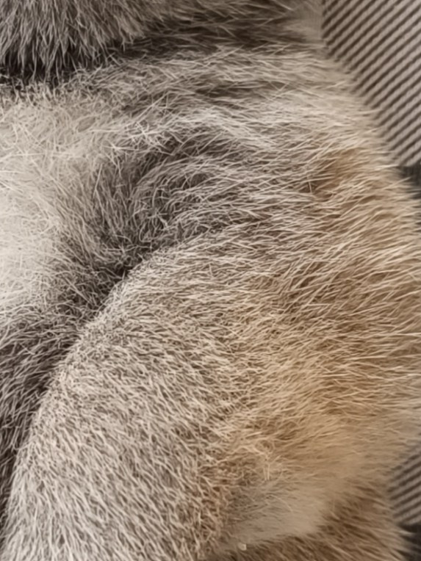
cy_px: 379
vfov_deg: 21.0
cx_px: 11
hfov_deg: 15.6
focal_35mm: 93
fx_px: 1508
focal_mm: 6.14
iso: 942
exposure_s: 1/101
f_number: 1.65
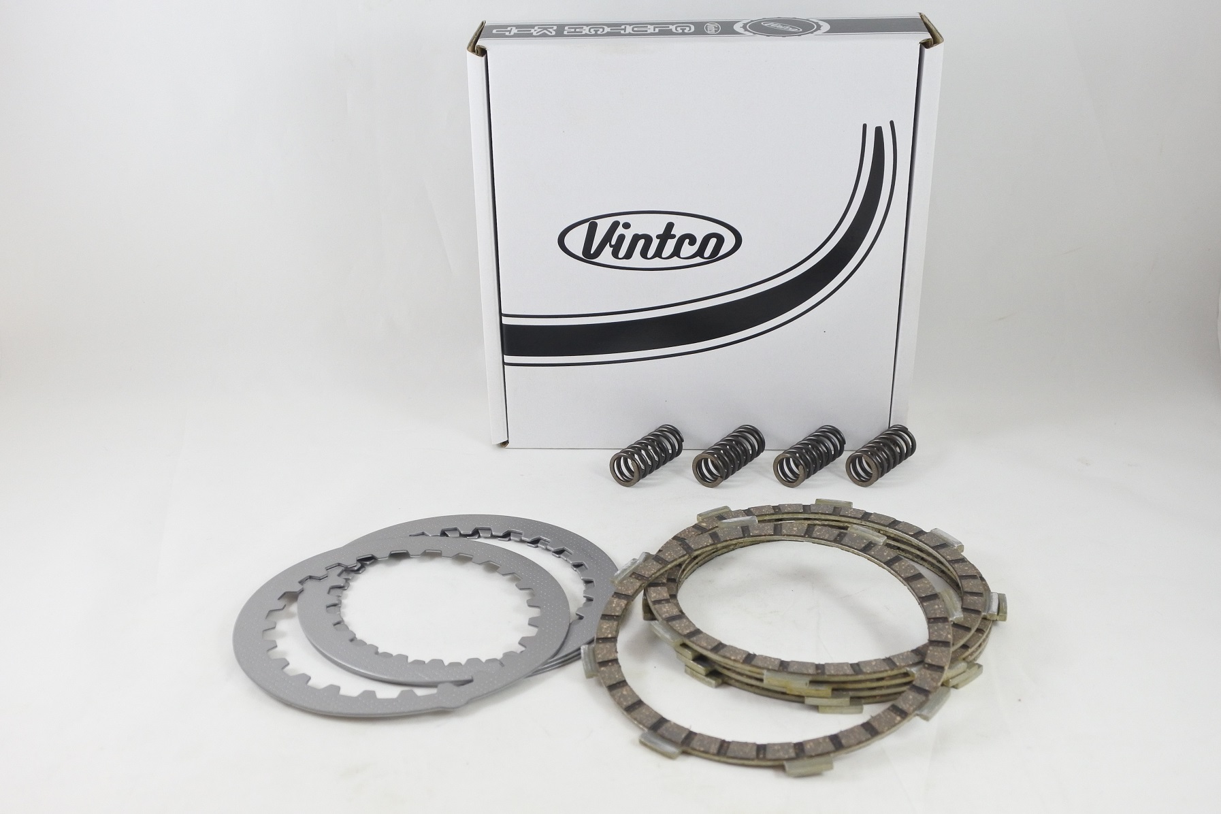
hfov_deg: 51.9
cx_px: 610
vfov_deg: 35.9
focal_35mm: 37
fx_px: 1255
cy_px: 407
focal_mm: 14
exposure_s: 1/125
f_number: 4
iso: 500
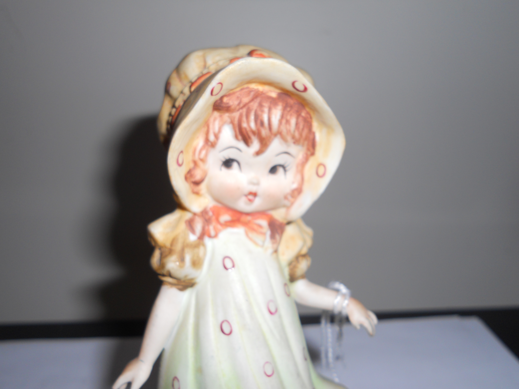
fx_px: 480
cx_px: 260
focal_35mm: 32
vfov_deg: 44.2
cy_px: 194
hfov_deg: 56.8
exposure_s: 1/25
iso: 80
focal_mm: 5.8
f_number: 8.8
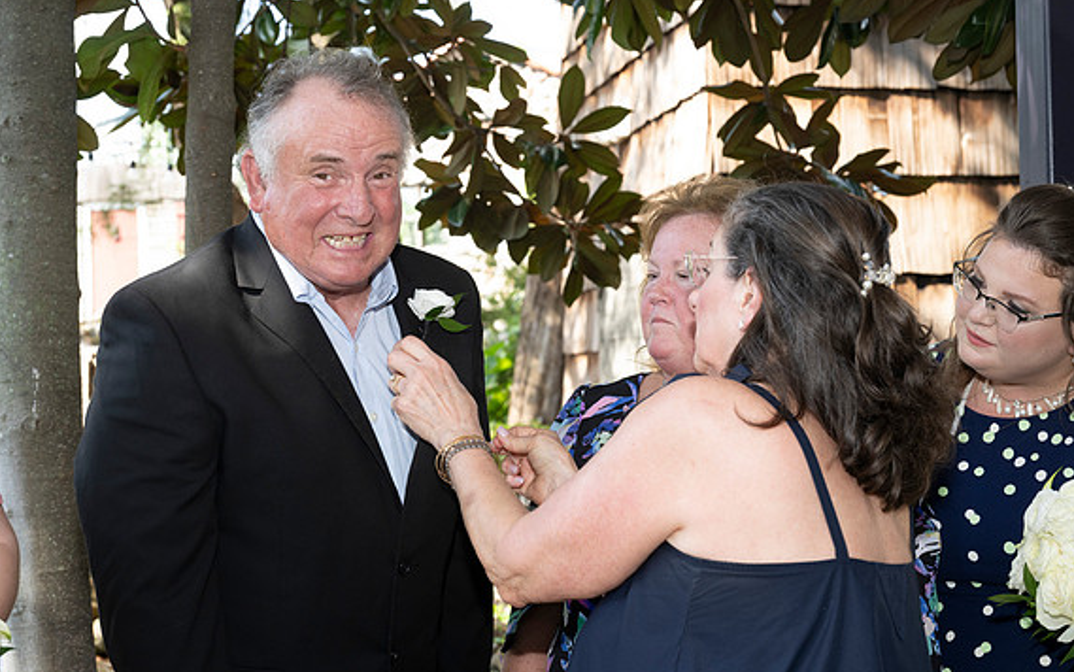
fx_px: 1581
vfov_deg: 24.0
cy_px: 326
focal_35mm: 54
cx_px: 530
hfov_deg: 37.5
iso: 400
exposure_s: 1/160
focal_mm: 52
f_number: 6.3
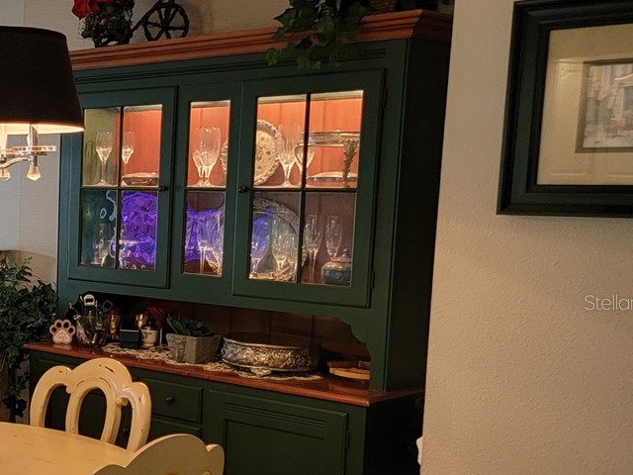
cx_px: -114
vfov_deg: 24.3
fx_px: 1097
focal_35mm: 60
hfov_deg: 28.3
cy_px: 302
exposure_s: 1/40
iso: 250
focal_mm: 6.7
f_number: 1.8
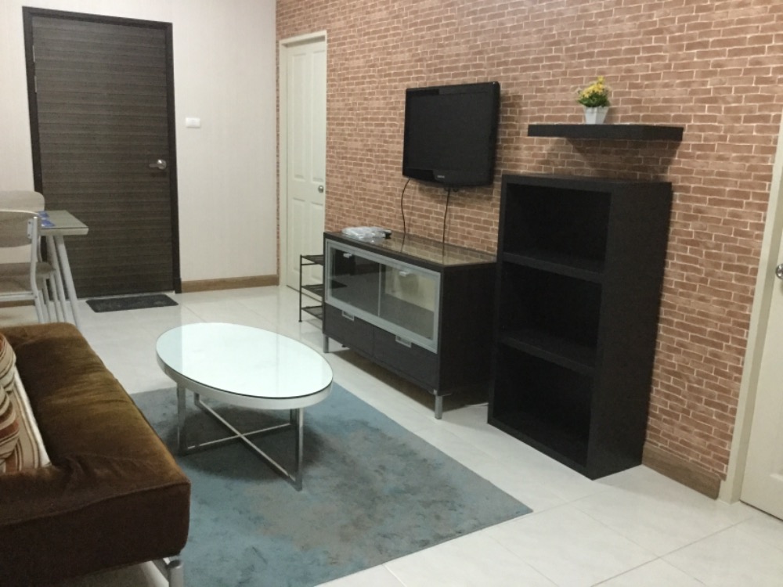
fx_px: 701
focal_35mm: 31
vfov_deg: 45.4
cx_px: 392
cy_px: 294
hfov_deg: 58.4
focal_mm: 3.3
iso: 500
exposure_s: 1/17
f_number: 2.4
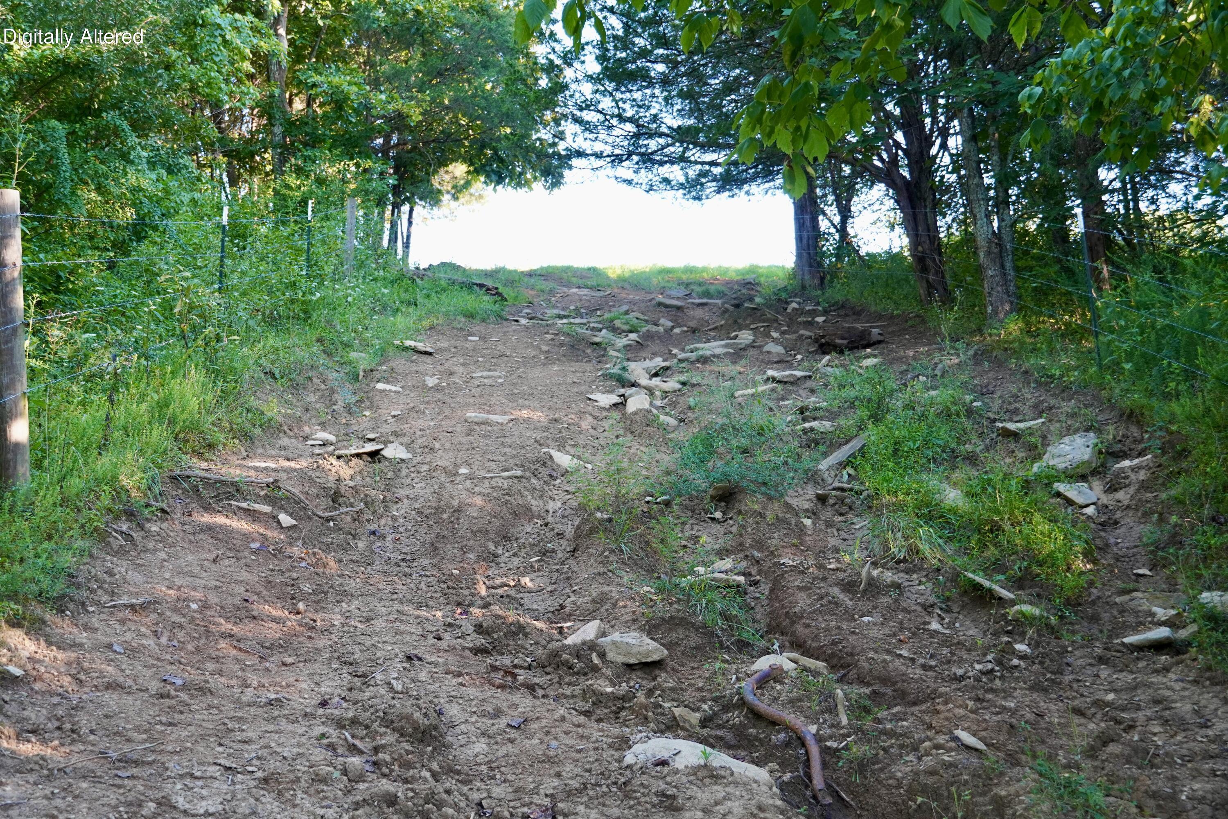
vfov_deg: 28.9
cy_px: 410
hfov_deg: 42.3
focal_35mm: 46
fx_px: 1586
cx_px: 614
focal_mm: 31
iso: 640
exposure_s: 1/160
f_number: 4.5
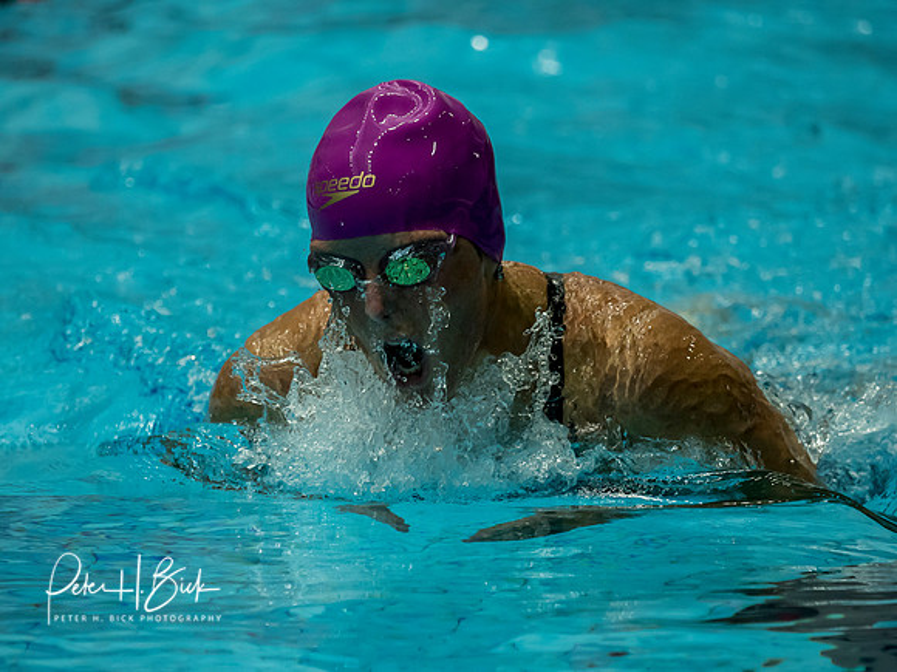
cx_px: 441
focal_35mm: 374
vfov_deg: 4.0
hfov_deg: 5.3
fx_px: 9703
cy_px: 396
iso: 2000
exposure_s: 1/1000
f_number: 2.8
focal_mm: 150
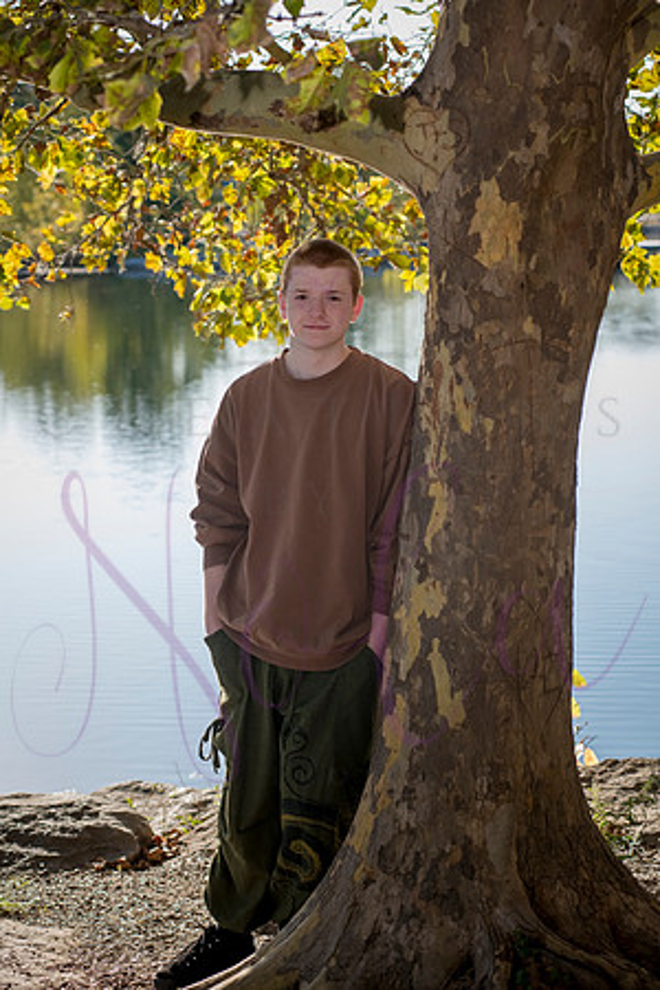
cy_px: 495
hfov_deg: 17.1
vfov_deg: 25.4
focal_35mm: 80
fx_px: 2200
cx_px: 330
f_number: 6.3
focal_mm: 80
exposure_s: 1/640
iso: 400
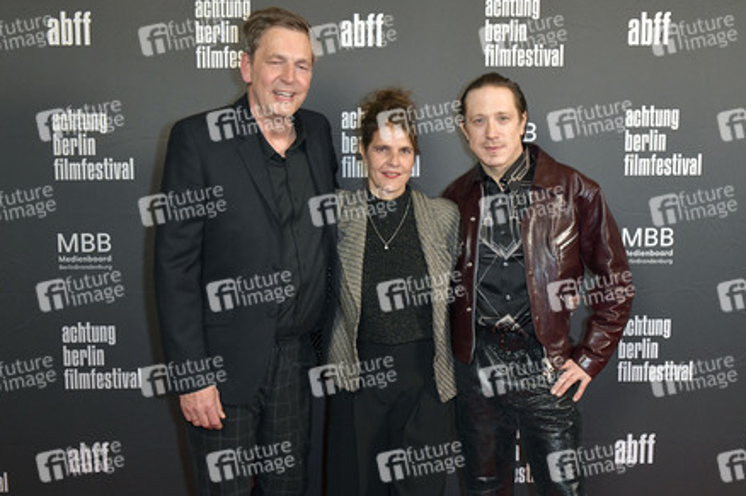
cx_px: 376
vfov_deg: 37.8
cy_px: 249
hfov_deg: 54.5
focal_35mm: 35
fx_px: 724
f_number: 6.3
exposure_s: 1/250
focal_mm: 34
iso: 2000
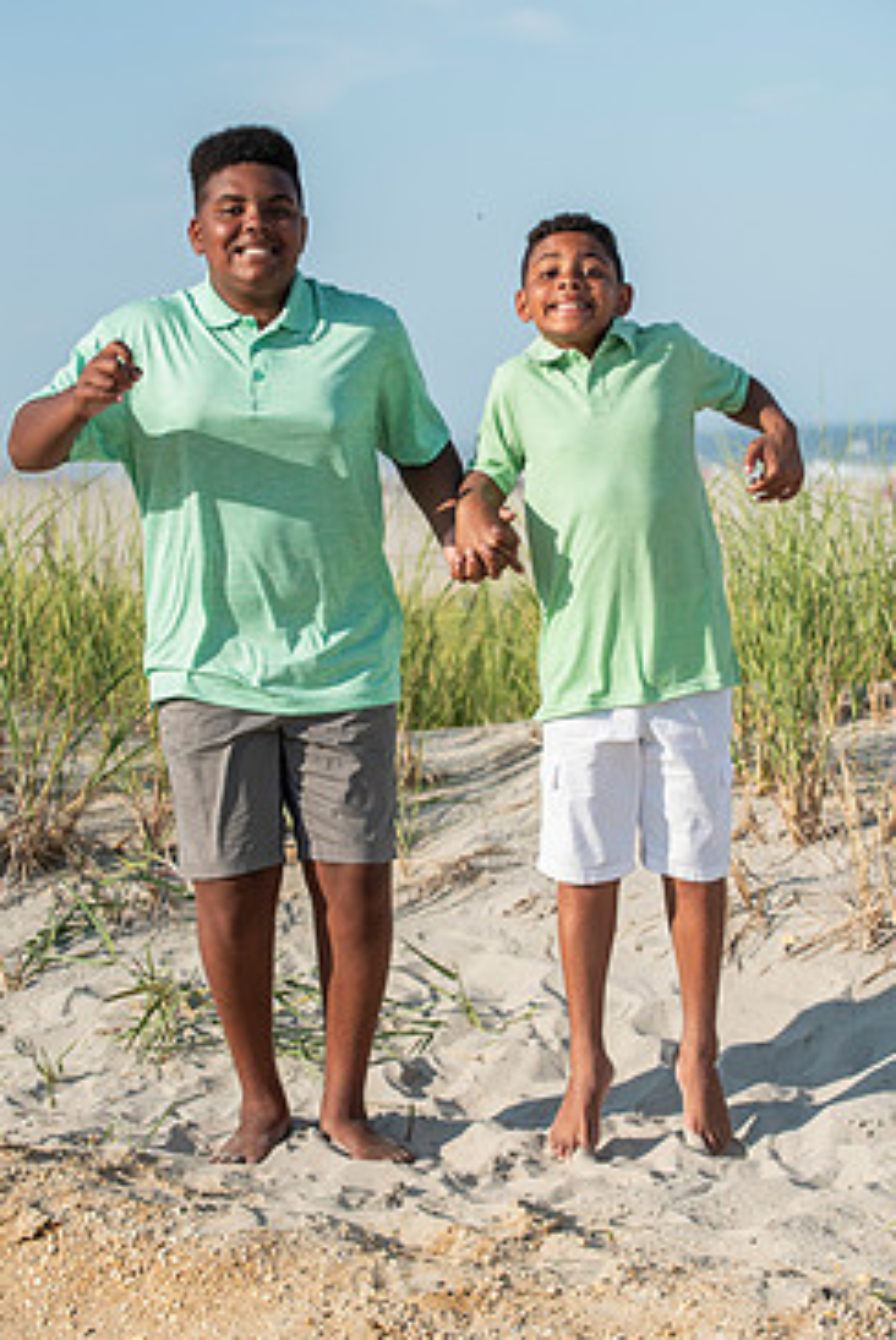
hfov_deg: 11.7
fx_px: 4359
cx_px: 430
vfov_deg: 17.5
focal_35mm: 117
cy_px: 664
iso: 250
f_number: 4
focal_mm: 95
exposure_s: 1/3200
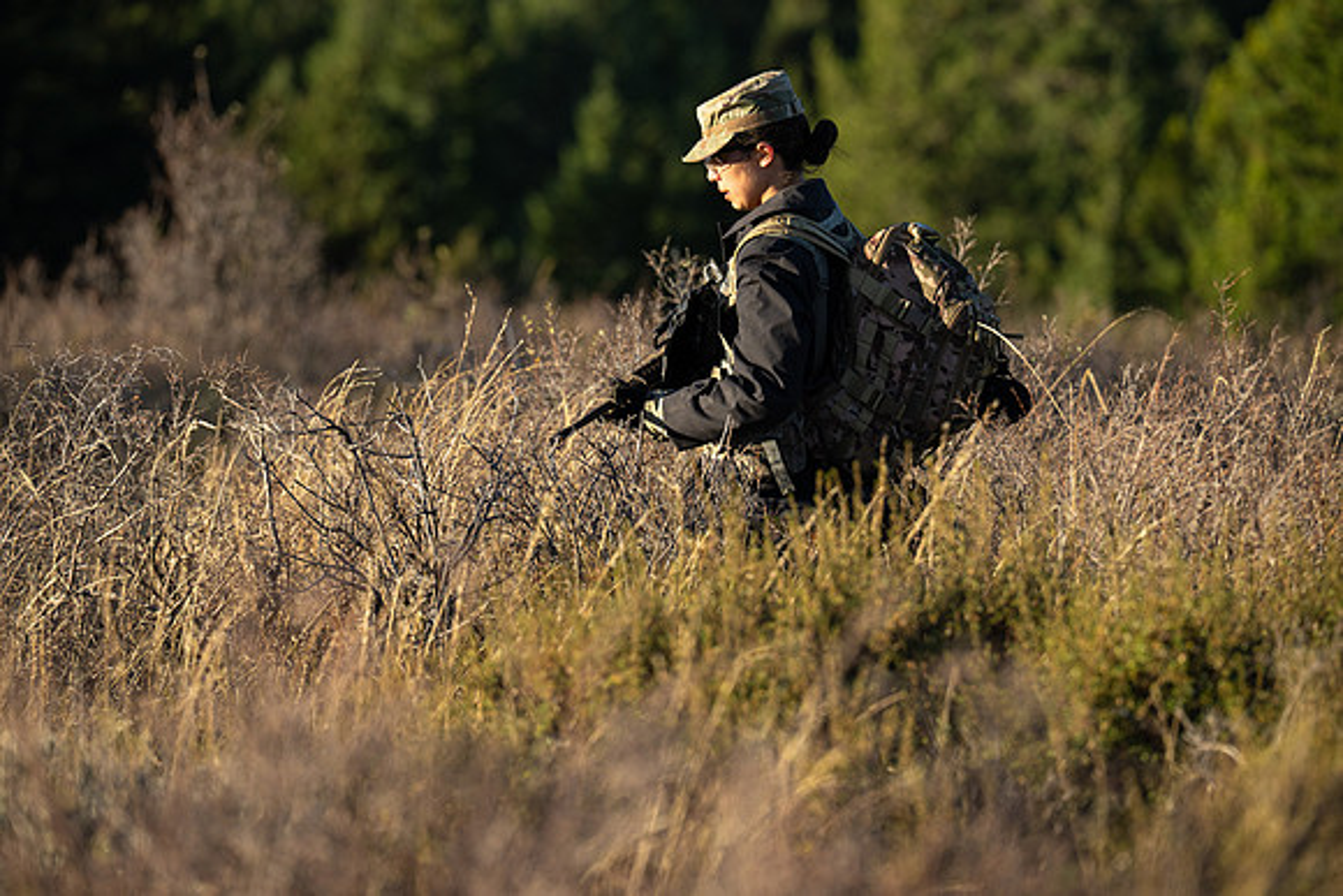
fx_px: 8312
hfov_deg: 9.2
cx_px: 688
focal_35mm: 223
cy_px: 397
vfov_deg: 6.2
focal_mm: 200
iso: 250
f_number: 4
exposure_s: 1/2000
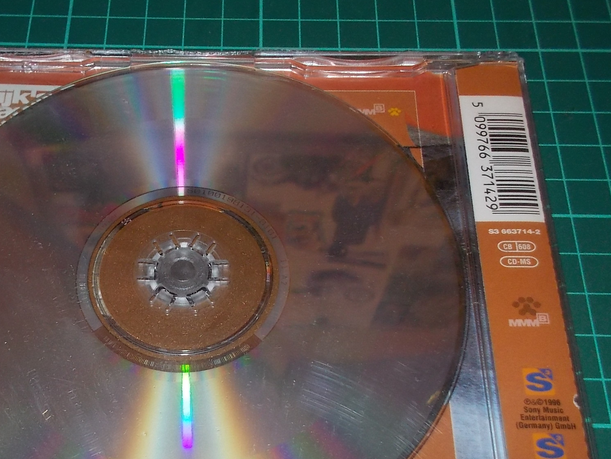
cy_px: 324
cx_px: 216
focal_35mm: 44
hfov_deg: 42.5
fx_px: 777
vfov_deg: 32.5
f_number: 3.3
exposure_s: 1/30
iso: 200
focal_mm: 4.1
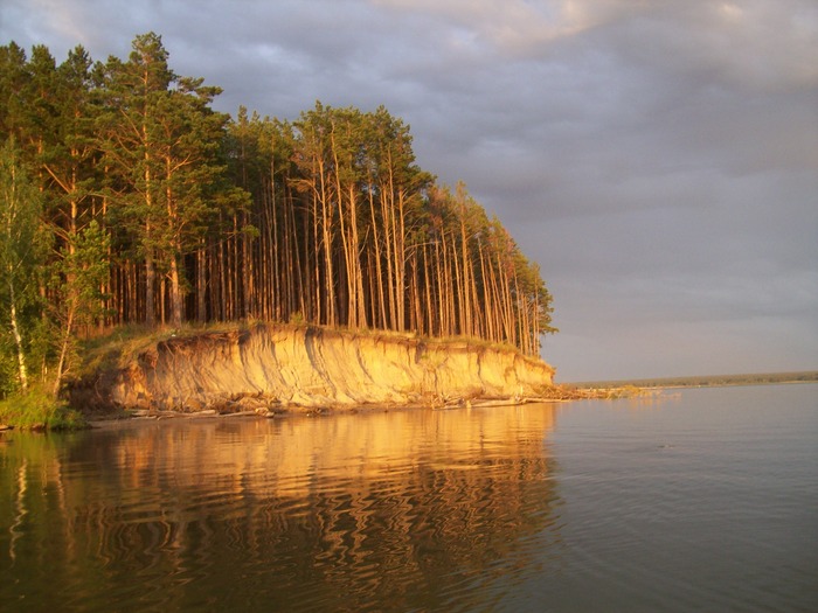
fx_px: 851
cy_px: 306
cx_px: 409
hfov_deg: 51.4
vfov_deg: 39.7
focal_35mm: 36
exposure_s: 1/64
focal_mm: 6
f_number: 2.7
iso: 85
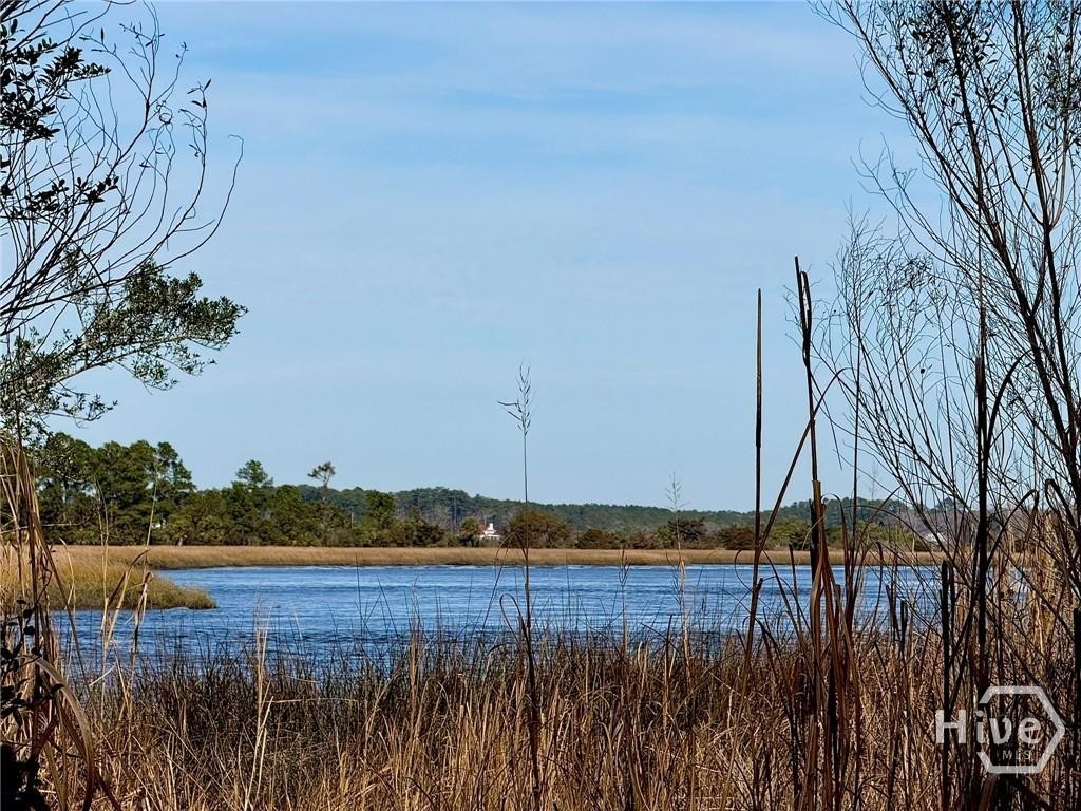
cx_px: 540
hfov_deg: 16.4
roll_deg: -1.0
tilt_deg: +2.1
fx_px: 3747
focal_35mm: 120
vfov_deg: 12.3
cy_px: 406
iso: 50
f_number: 2.8
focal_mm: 15.66
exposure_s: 1/2283
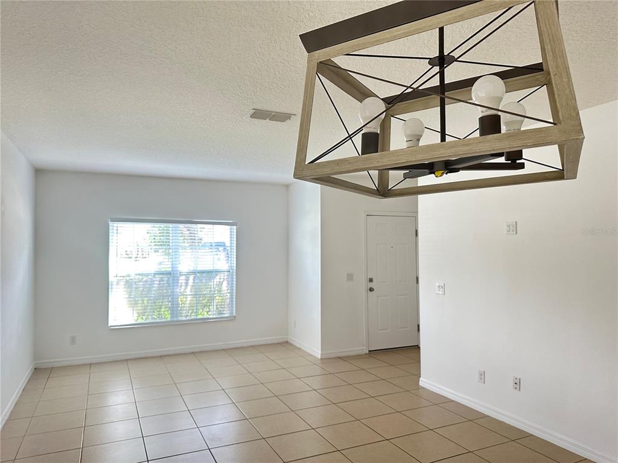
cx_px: 309
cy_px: 232
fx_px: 428
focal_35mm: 24
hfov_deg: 71.6
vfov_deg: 56.8
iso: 320
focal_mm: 6.86
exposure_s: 1/60
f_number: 1.78
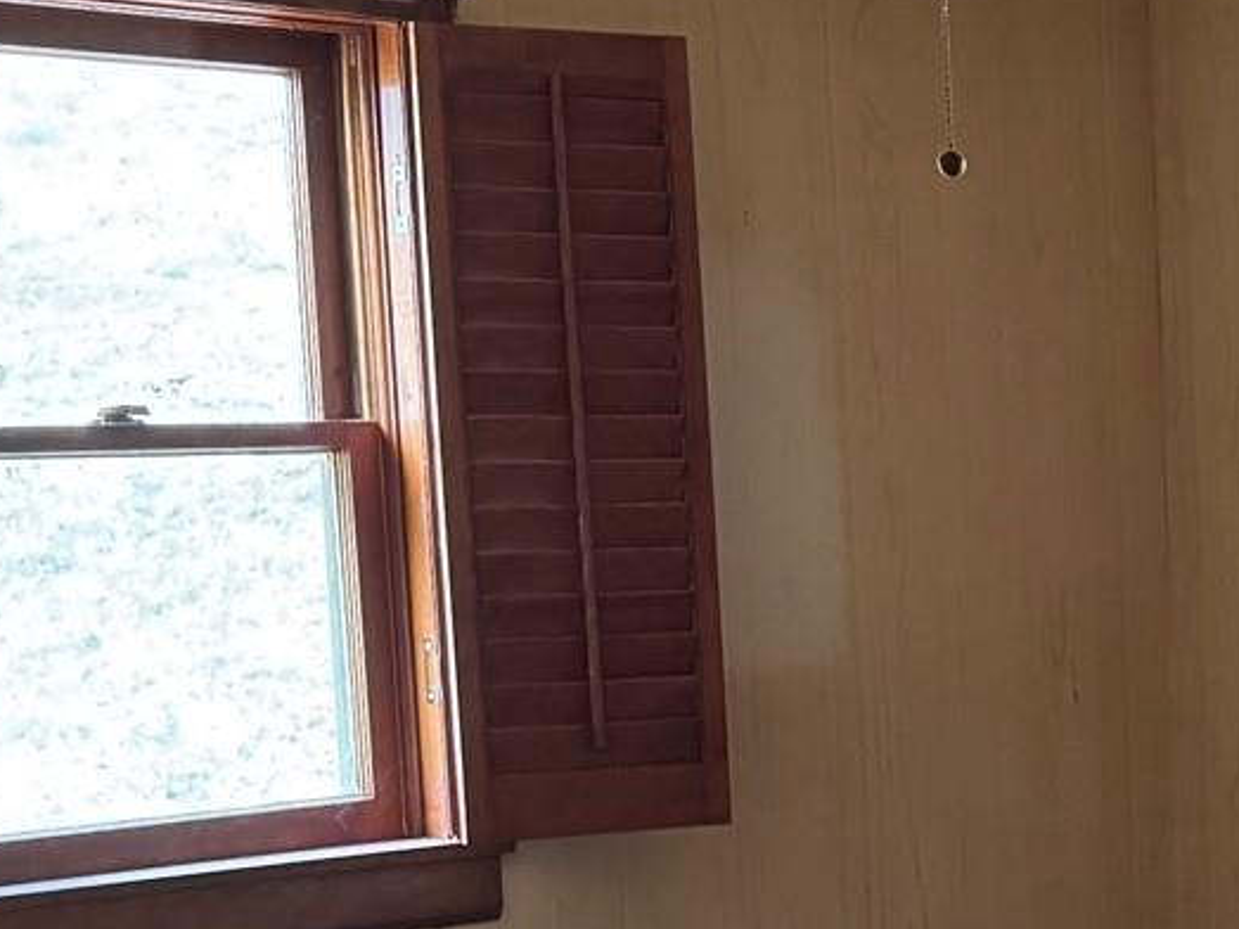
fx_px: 3364
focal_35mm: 94
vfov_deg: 15.5
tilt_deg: -8.2
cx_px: 1708
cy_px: 874
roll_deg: +0.2
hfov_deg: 19.0
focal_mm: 6.76
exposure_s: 1/52
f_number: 1.78
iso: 800
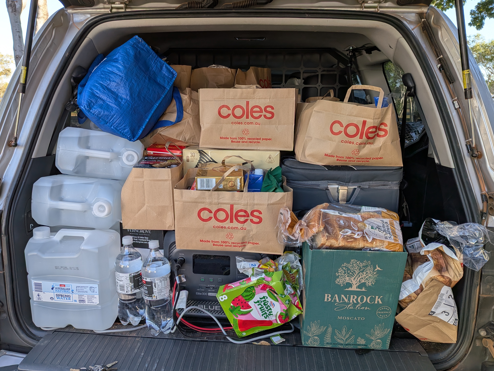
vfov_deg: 54.9
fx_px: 357
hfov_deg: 69.4
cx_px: 244
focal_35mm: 25
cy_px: 180
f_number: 1.7
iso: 35
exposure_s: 1/294
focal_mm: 4.53
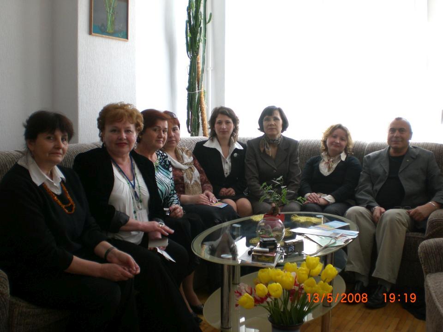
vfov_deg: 37.7
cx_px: 222
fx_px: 486
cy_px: 166
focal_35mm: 38
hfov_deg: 49.0
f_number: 3.1
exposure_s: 1/100
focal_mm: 6.3
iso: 100
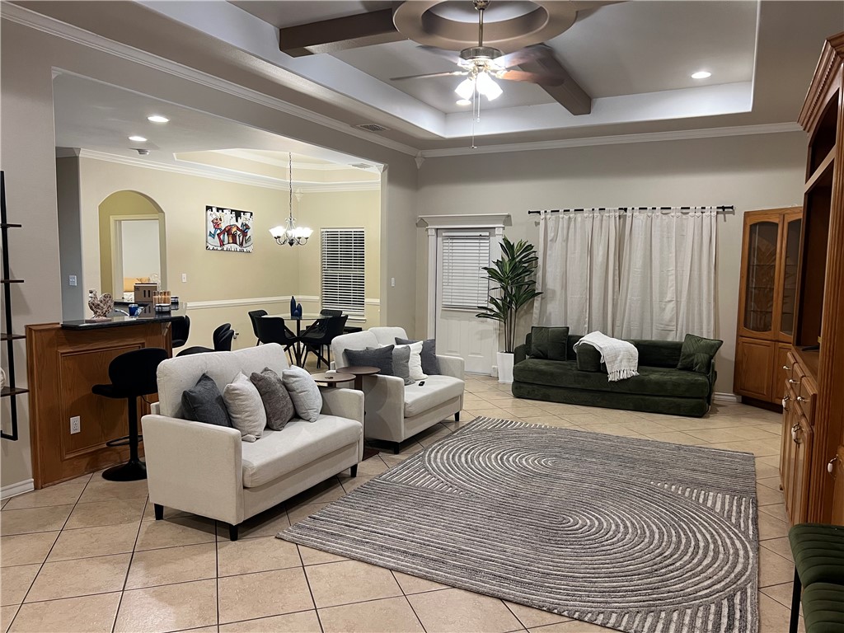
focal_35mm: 26
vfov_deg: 53.1
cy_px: 316
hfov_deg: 67.3
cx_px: 422
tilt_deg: -5.6
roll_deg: -0.5
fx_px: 634
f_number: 1.5
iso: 160
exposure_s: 1/60
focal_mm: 5.7
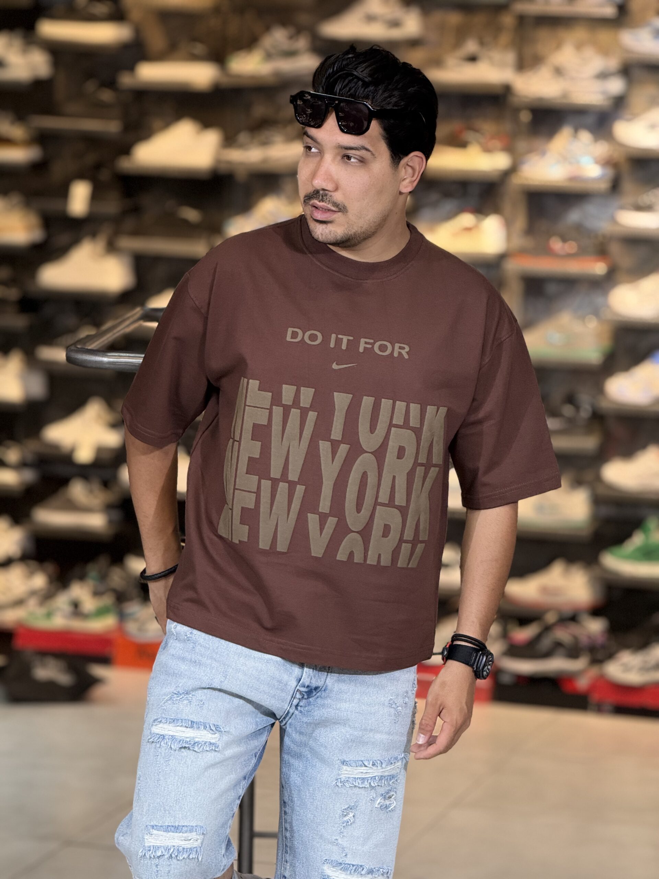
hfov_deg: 12.3
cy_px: 440
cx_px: 330
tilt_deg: -5.3
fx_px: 3046
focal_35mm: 120
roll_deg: -2.6
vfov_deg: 16.4
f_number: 2.8
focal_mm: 15.66
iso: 200
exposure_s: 1/100
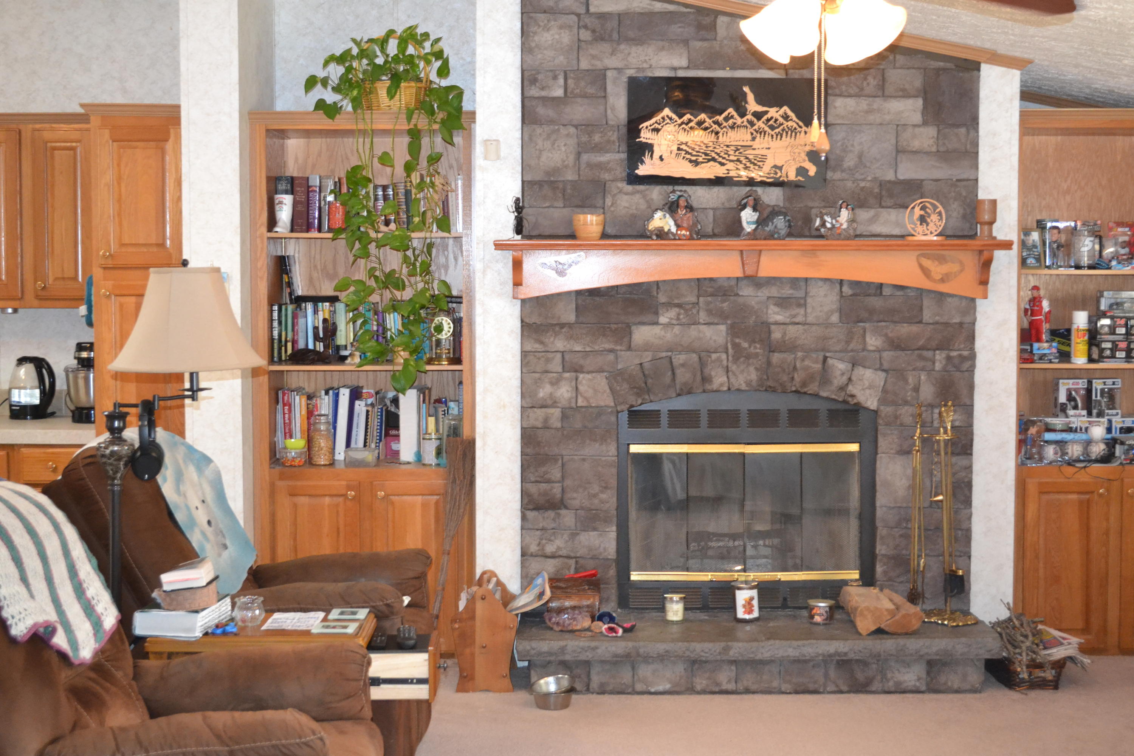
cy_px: 378
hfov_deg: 38.9
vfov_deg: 26.5
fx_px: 1606
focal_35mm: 51
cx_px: 567
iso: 2500
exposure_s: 1/60
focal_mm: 34
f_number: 5
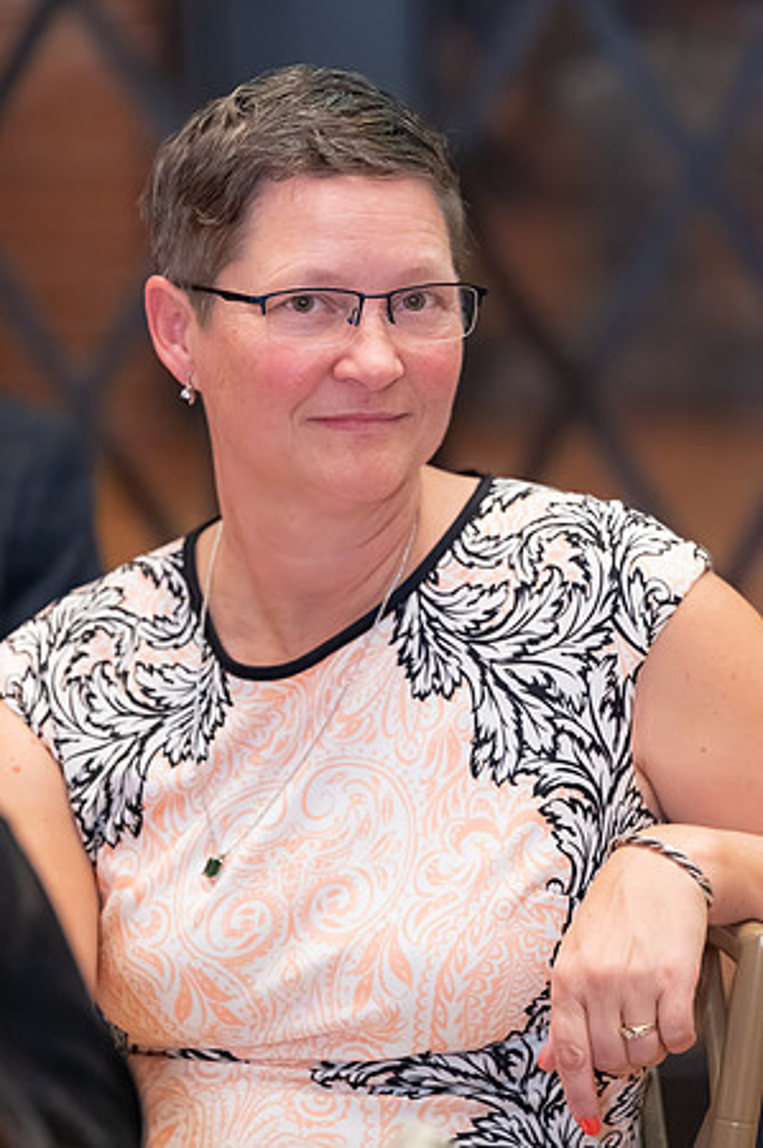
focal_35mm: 200
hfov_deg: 6.9
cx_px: 382
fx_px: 6373
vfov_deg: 10.3
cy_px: 574
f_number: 4
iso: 8000
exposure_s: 1/125
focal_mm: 200
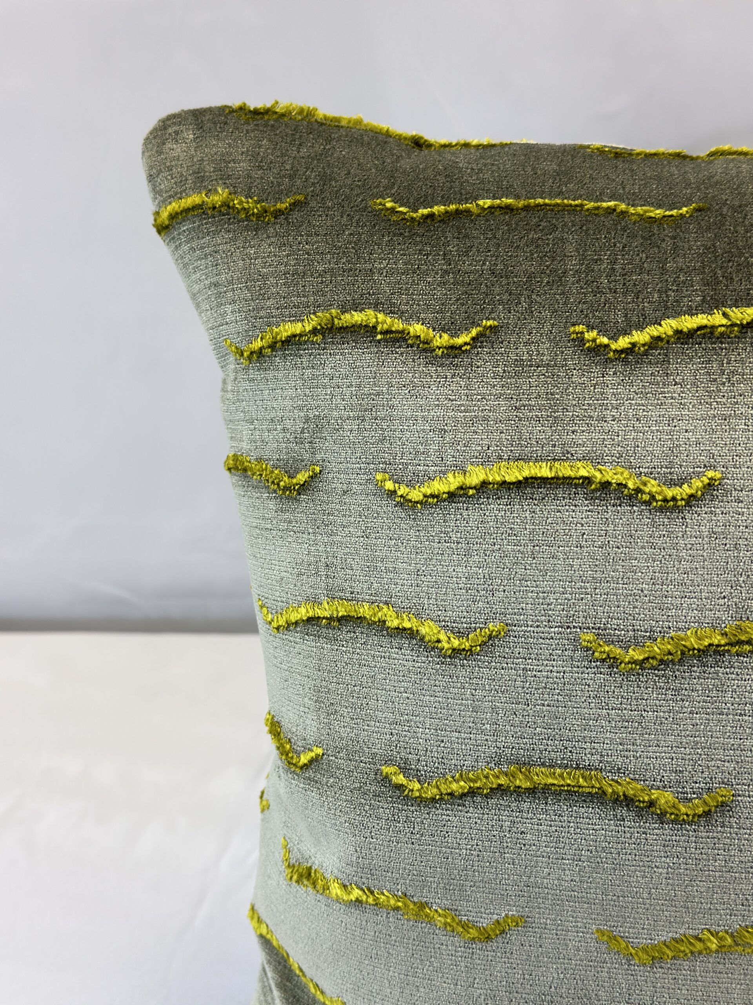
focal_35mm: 48
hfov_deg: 30.3
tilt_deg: -15.2
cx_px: 376
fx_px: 1392
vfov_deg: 39.7
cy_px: 502
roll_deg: +2.7
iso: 80
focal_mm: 6.86
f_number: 1.78
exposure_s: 1/198
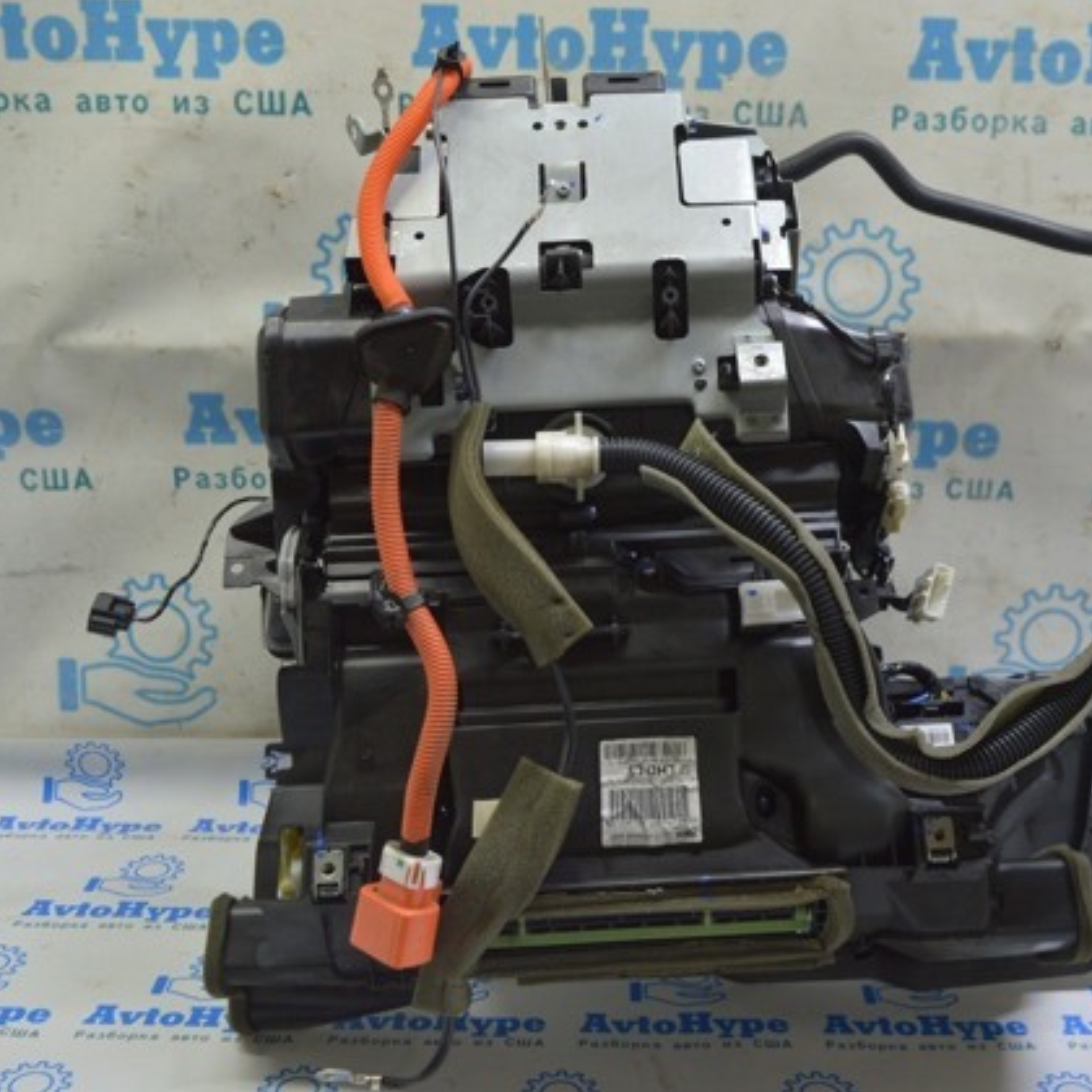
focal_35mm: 45
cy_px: 542
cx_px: 650
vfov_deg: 37.8
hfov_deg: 37.7
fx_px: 1593
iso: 400
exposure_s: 1/25
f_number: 5.6
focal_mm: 23
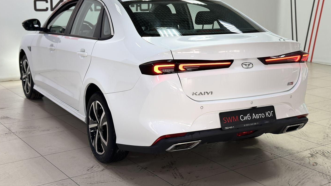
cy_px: 69
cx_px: 165
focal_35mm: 53
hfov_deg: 39.2
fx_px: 465
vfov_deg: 22.6
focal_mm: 6.86
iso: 64
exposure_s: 1/100
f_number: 1.78
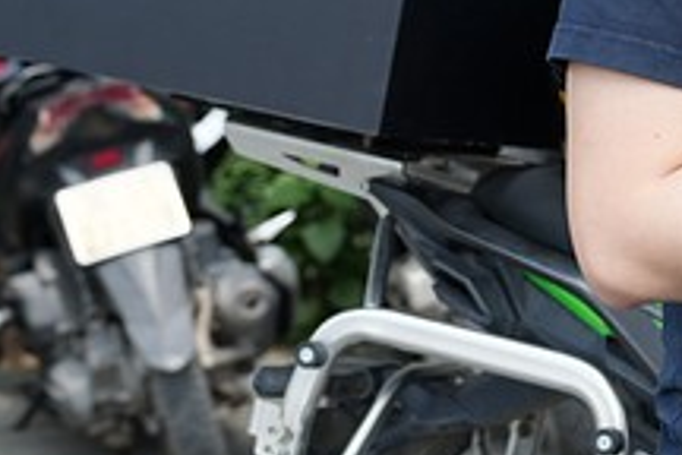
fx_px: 3239
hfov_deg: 11.1
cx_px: 1269
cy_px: 33
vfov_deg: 8.0
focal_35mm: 171
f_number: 4
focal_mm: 37
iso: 100
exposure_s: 1/250
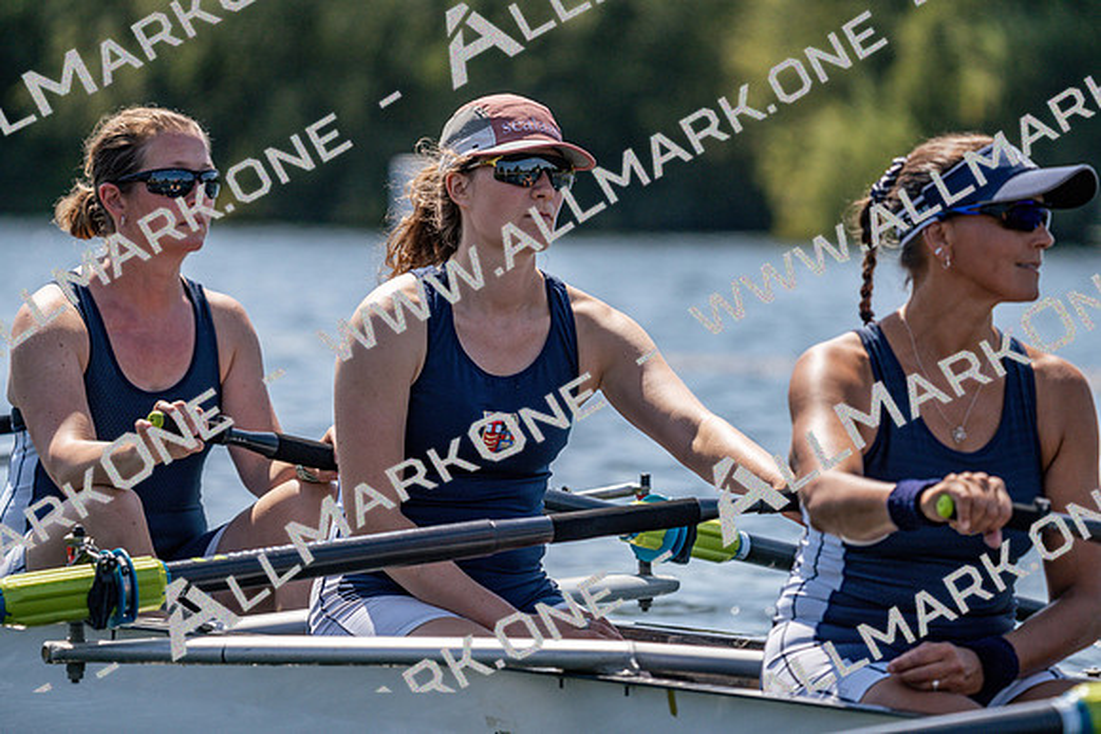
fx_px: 10064
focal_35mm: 329
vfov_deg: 4.2
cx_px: 550
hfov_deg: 6.3
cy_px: 367
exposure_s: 1/2000
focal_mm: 329
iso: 320
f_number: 6.3
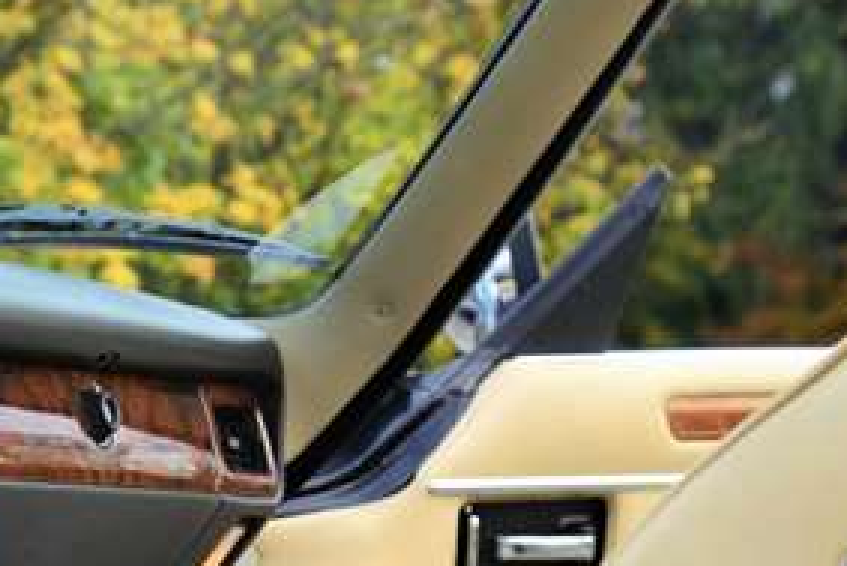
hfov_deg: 10.2
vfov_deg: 7.0
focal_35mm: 196
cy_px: 612
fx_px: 4614
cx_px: -410
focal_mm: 58
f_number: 6.3
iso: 500
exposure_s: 1/125
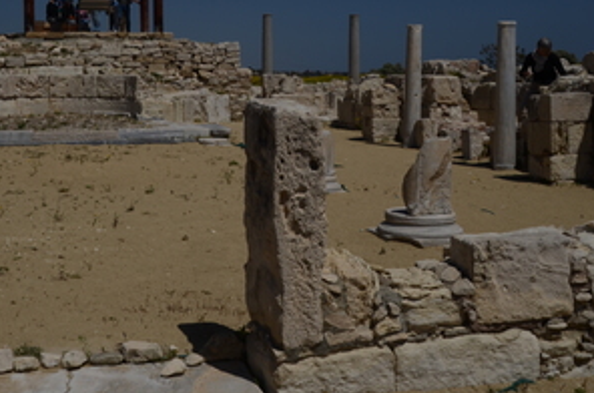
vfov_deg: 27.1
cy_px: 107
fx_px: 807
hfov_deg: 40.1
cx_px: 215
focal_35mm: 49
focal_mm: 22
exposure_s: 1/640
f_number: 13
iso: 100
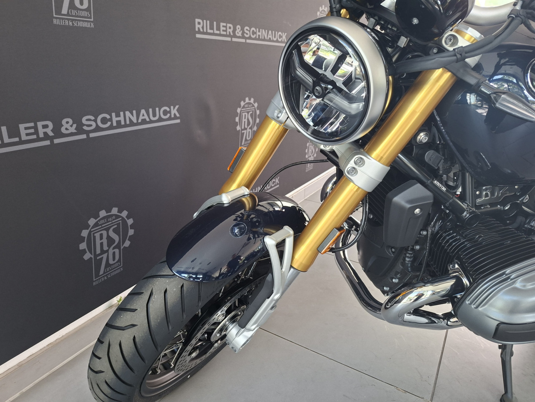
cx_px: 268
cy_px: 201
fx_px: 355
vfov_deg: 58.9
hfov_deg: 73.9
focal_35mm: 23
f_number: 1.8
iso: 100
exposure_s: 1/100
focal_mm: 5.54
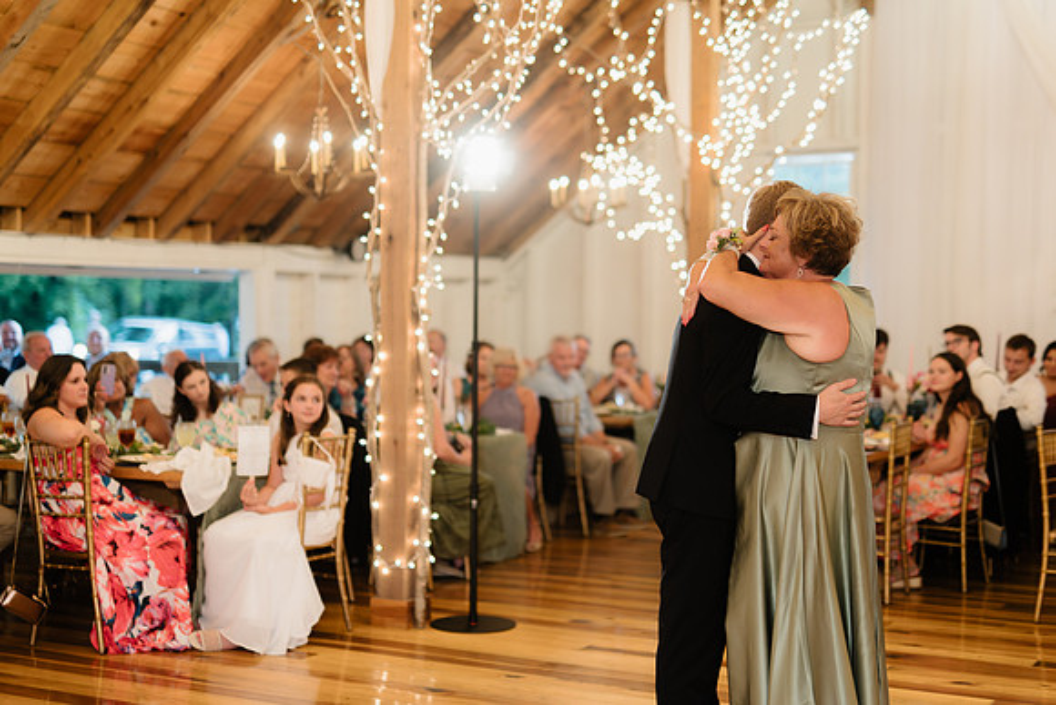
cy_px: 346
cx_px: 522
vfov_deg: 25.2
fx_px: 1578
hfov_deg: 37.0
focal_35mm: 54
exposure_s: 1/200
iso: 800
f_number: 1.8
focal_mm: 50
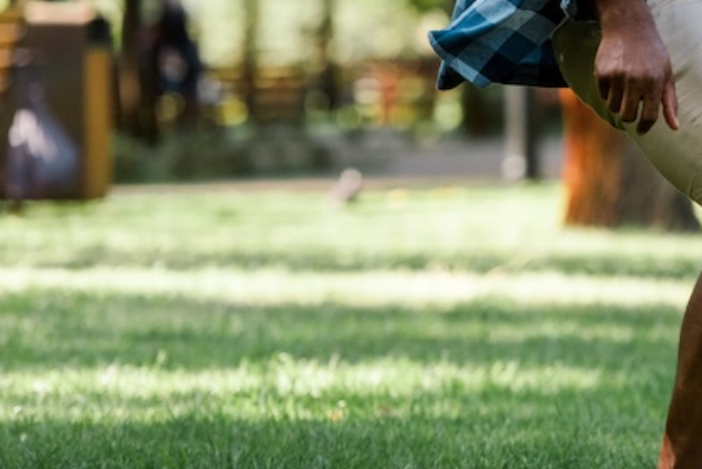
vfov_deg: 3.3
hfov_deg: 4.9
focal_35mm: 418
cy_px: 38
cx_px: 970
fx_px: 8156
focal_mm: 145
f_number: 3.2
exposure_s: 1/800
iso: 320
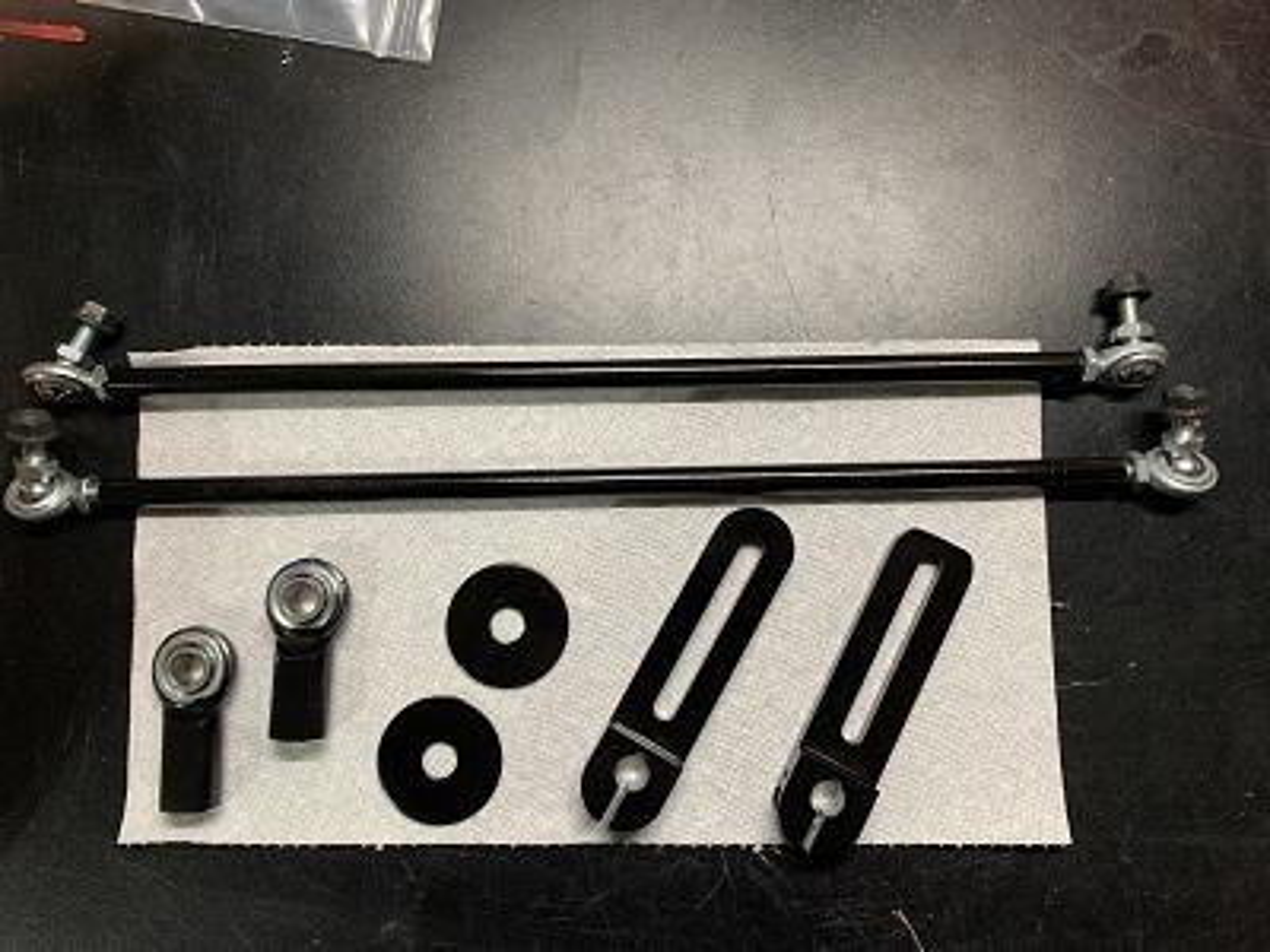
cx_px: 635
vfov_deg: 53.1
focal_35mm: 26
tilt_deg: -84.4
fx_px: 954
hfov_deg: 67.3
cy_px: 476
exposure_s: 1/60
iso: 200
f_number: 1.8
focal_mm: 4.25
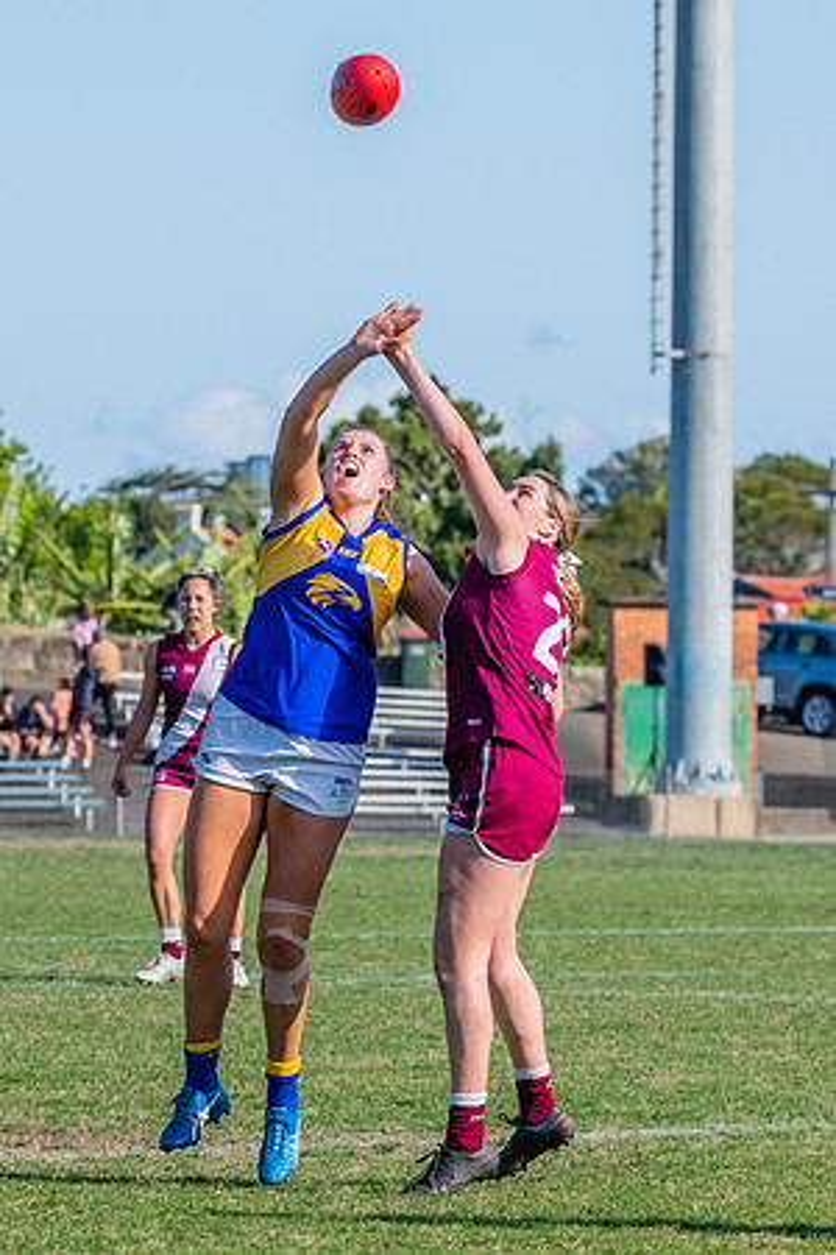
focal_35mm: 319
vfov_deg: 6.5
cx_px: 432
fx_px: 11110
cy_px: 694
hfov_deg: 4.3
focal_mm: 170
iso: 800
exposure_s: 1/1600
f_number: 9
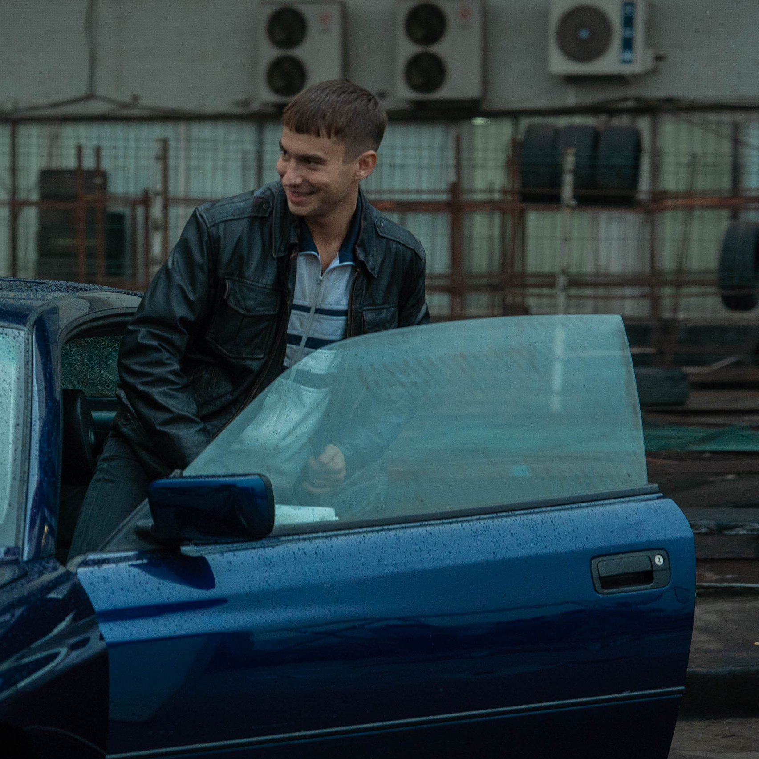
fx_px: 3324
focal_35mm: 134
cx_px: 199
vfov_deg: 13.0
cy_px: 380
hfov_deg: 13.0
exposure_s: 1/160
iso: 800
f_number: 2.8
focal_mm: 70
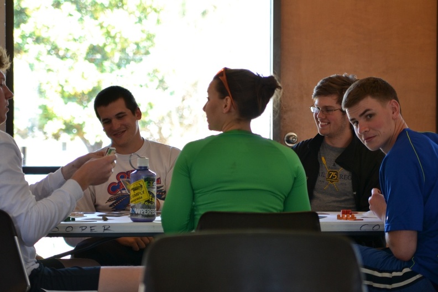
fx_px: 1369
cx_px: 219
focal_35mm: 112
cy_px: 146
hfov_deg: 18.2
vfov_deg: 12.2
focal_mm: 75
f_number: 2.8
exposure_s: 1/125
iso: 450
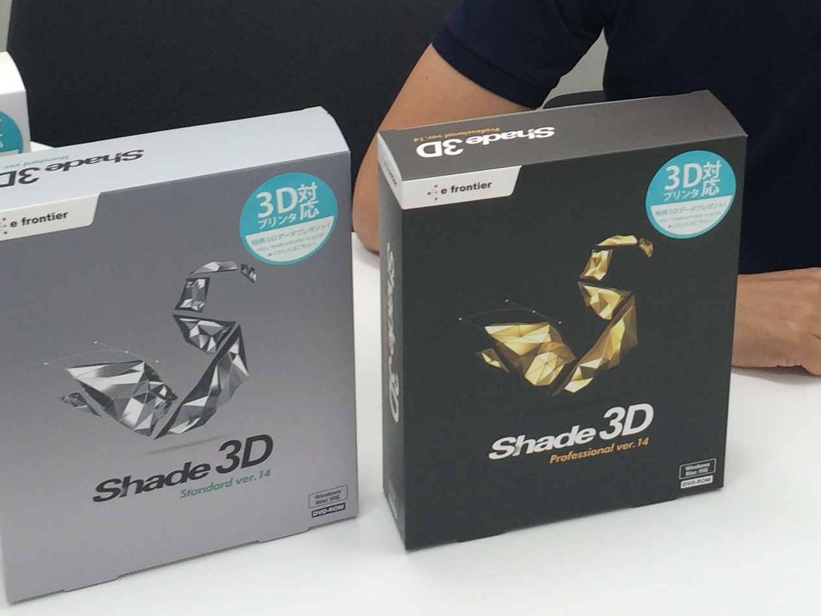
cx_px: 580
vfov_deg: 18.6
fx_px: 1826
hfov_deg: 25.1
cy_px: -1
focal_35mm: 77
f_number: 2.2
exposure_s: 1/60
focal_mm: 4.12
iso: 50
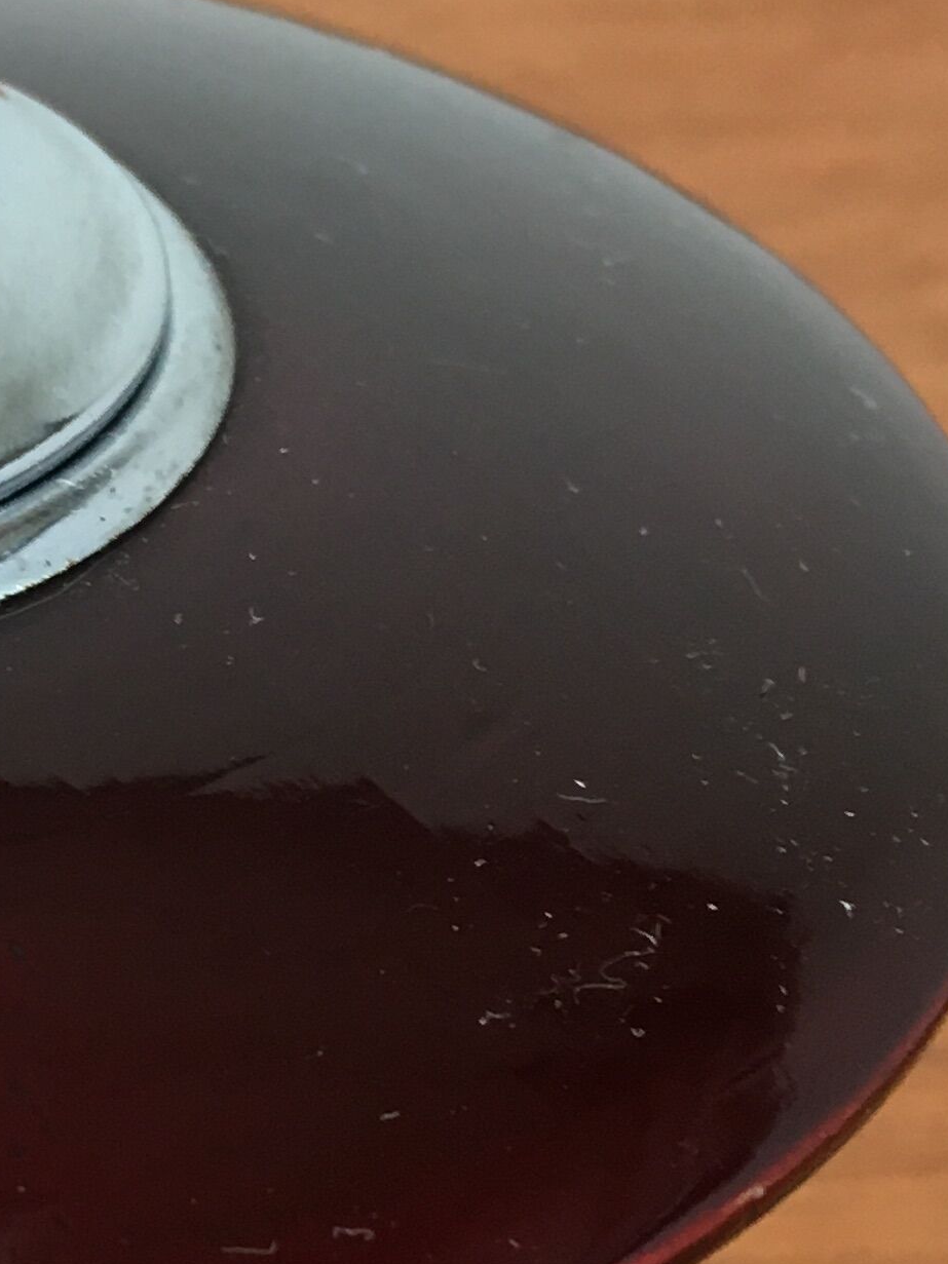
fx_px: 3470
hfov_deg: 14.7
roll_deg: -0.2
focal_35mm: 95
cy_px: 849
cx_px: -396
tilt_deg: -38.9
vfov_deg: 20.6
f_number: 2.2
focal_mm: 4.15
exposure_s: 1/33
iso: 50
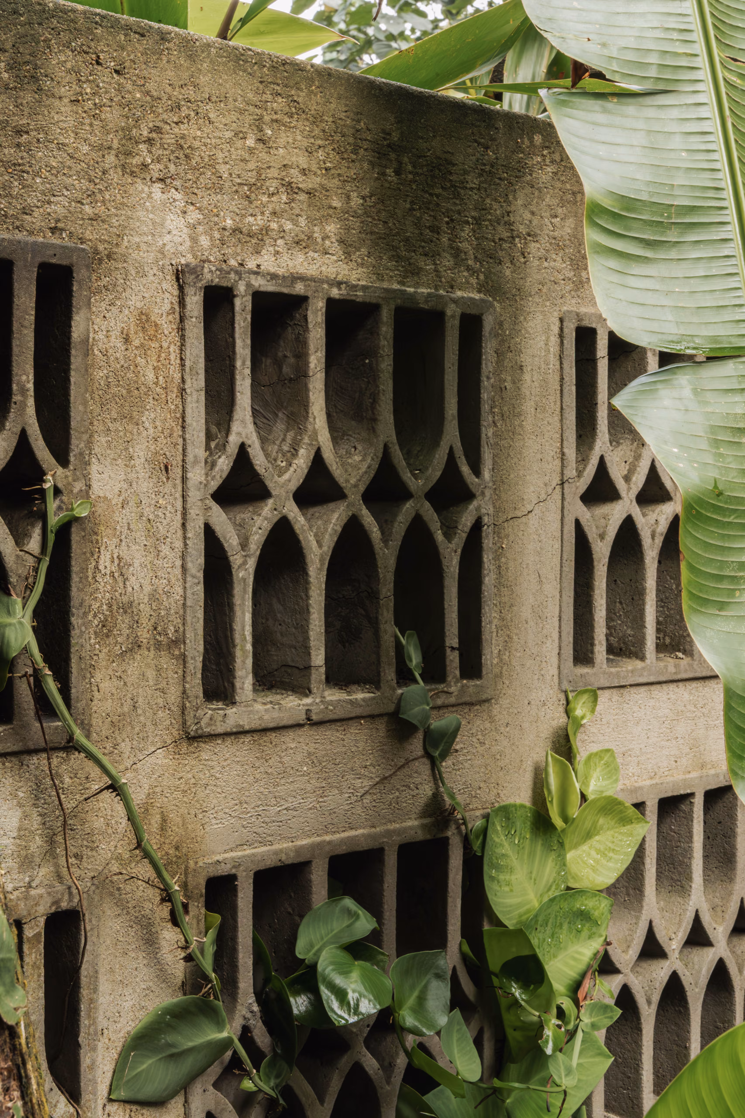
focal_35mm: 55
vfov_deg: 36.3
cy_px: 559
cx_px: 372
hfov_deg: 24.6
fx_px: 1708
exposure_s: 1/100
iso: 10000
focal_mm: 55
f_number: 22
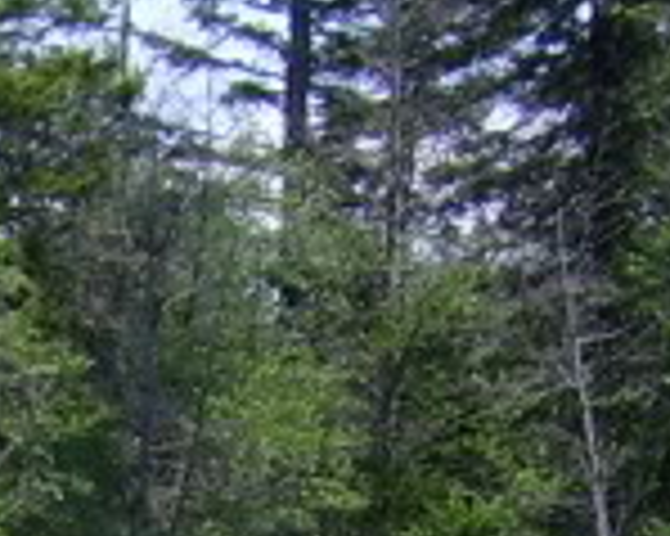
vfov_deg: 5.8
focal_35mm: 249
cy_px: 1500
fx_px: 4934
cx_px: -706
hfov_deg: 7.4
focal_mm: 6
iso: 80
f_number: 4.8
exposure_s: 1/350
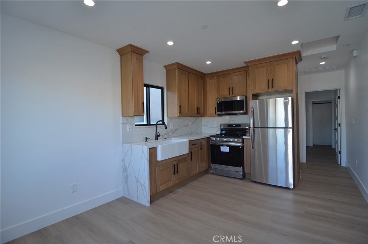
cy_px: 122
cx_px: 184
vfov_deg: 71.8
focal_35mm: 16
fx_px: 168
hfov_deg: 95.1
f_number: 5
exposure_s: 1/100
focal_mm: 11
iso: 400
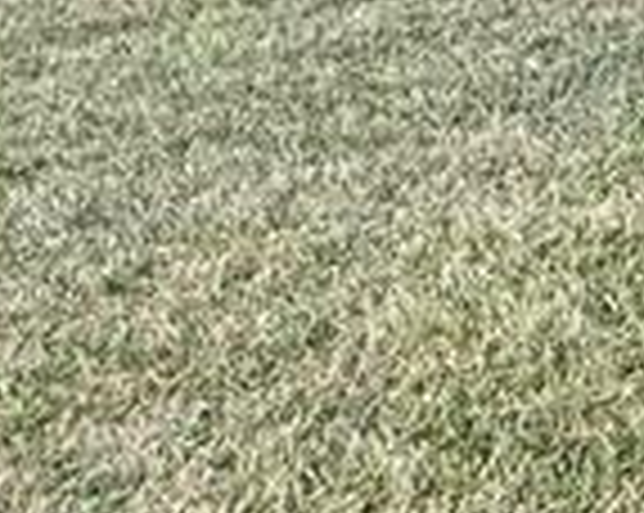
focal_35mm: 98
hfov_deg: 15.9
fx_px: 1865
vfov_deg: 14.1
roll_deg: +0.9
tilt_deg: -2.6
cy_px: -374
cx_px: 1234
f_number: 2.2
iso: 64
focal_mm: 2.22
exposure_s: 1/386
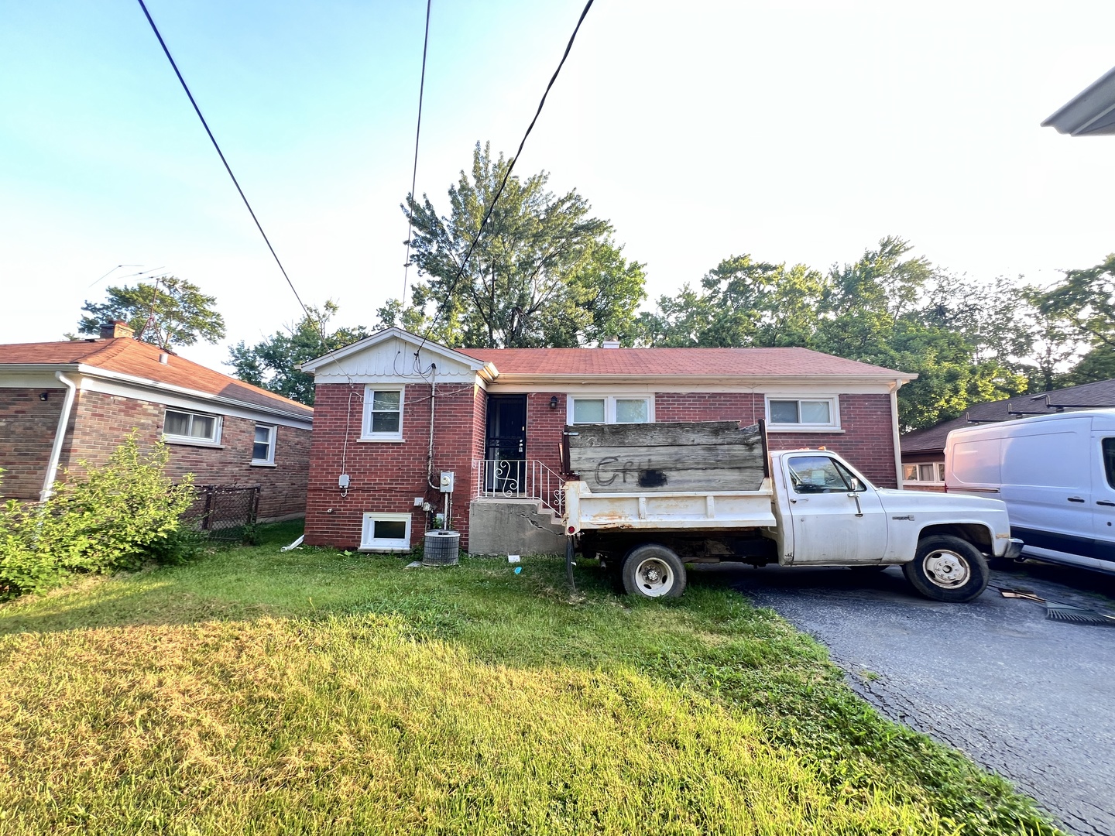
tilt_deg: +8.2
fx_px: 419
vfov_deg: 89.9
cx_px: 558
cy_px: 418
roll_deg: -1.1
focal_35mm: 13
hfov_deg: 106.2
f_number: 1.8
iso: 64
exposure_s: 1/99
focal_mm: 1.57
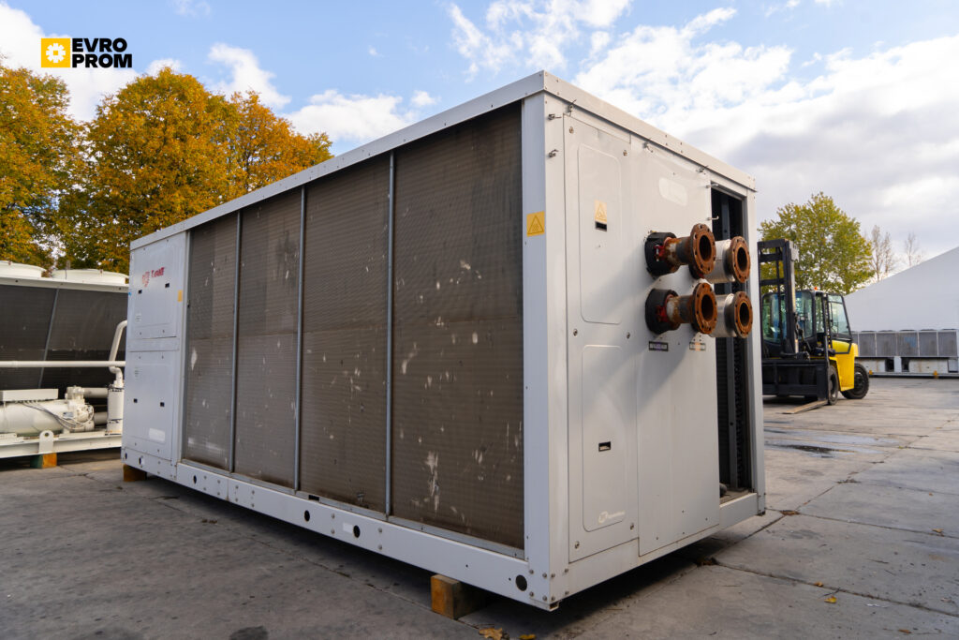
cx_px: 480
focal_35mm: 24
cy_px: 320
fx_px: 639
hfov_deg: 73.7
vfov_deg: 53.1
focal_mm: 24
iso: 100
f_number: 7.1
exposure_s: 1/160
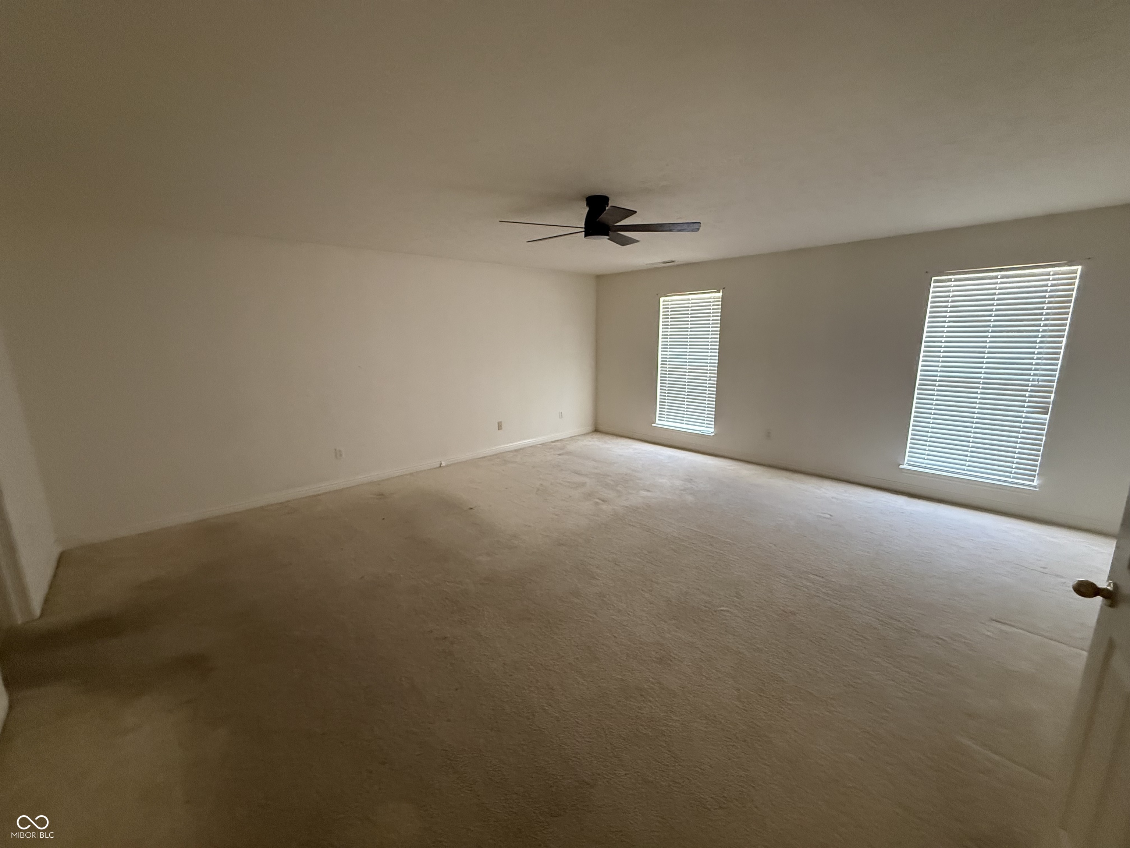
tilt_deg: -11.0
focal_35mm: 14
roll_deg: +0.2
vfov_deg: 85.7
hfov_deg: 102.1
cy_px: 424
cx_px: 565
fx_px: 457
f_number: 2.2
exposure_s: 1/60
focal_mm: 2.22
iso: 640
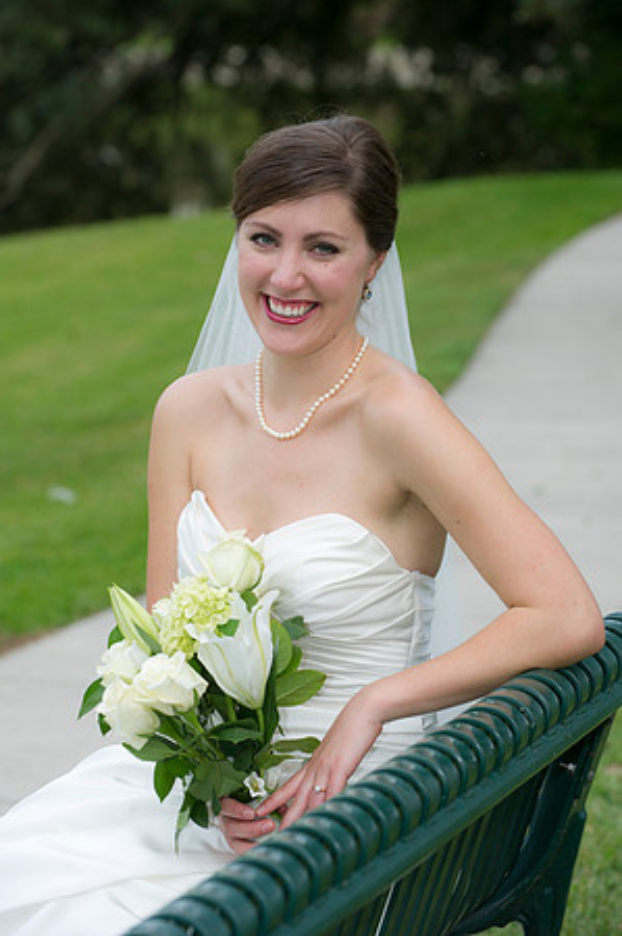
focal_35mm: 125
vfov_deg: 16.4
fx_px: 3247
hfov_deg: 10.9
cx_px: 311
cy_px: 468
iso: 320
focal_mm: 125
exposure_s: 1/250
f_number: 5
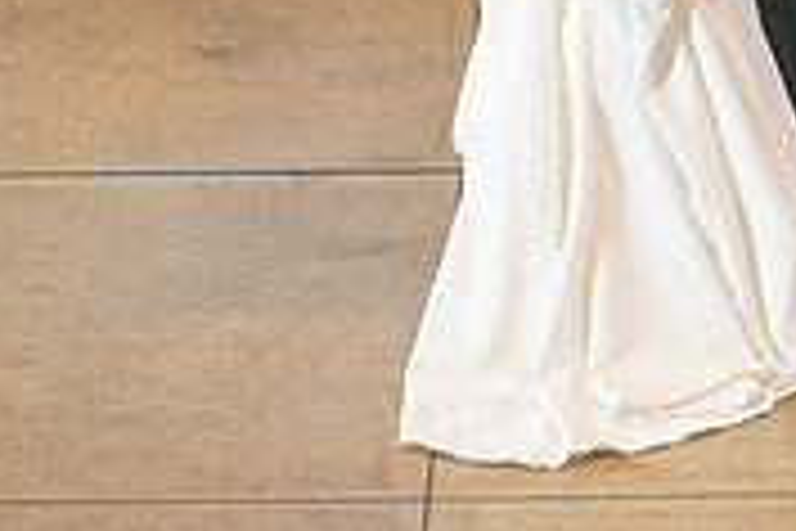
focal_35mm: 377
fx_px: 8335
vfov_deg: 3.6
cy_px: -189
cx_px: 823
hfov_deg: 5.5
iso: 3200
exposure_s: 1/200
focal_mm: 105
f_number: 4
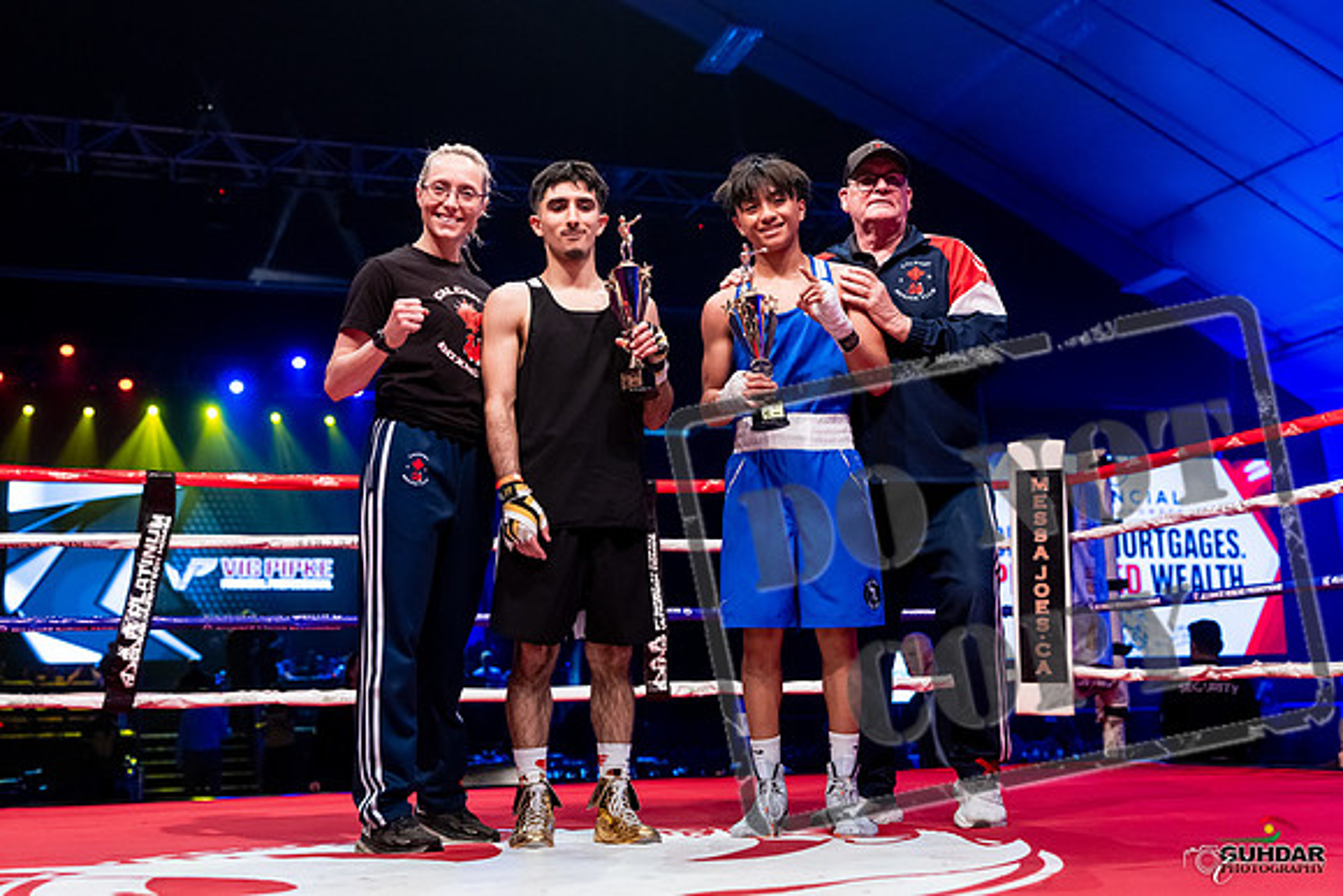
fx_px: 1493
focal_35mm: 40
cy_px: 448
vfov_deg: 33.4
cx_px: 672
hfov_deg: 48.4
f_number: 2.8
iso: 4000
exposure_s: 1/400
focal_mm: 40
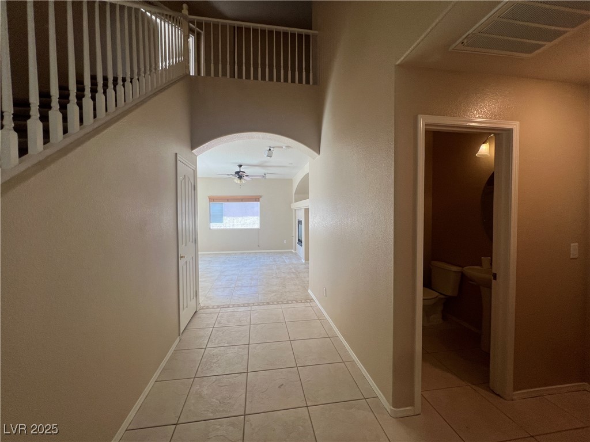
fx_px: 222
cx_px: 295
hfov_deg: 106.2
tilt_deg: -2.5
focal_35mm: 13
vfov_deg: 89.9
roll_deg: +0.7
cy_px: 221
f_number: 1.8
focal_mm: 1.57
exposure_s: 1/120
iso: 64
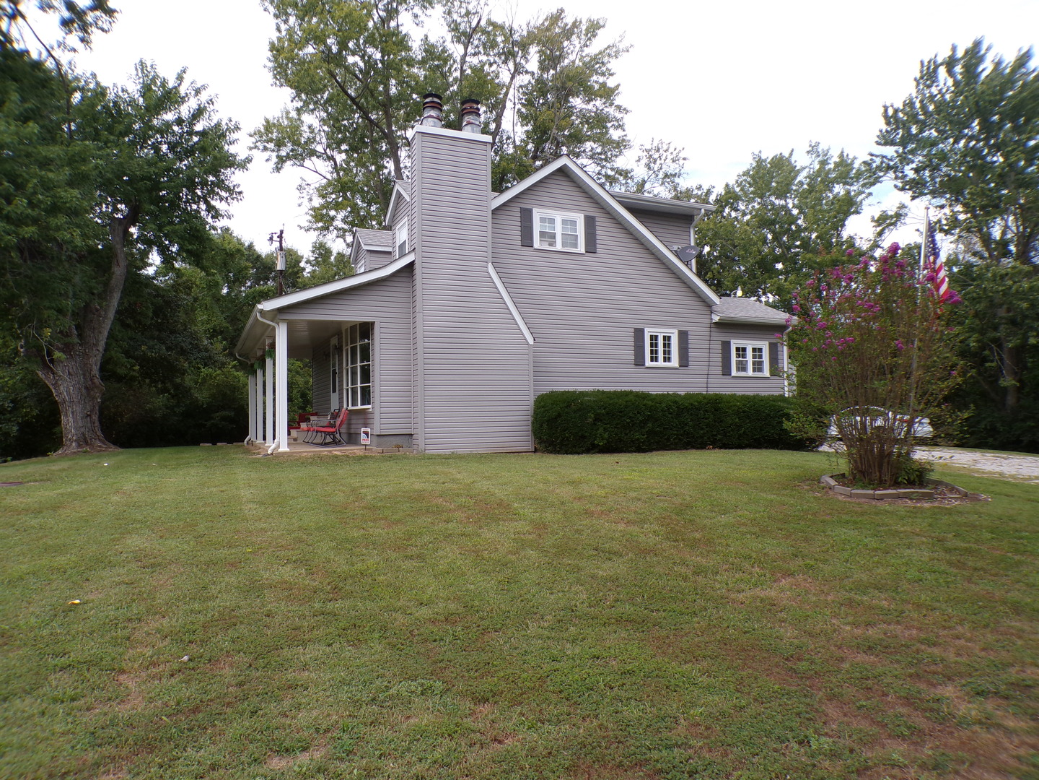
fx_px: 720
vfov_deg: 56.8
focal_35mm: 24
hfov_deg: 71.6
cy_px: 390
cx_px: 520
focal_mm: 4.3
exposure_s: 1/340
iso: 100
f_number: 4.4
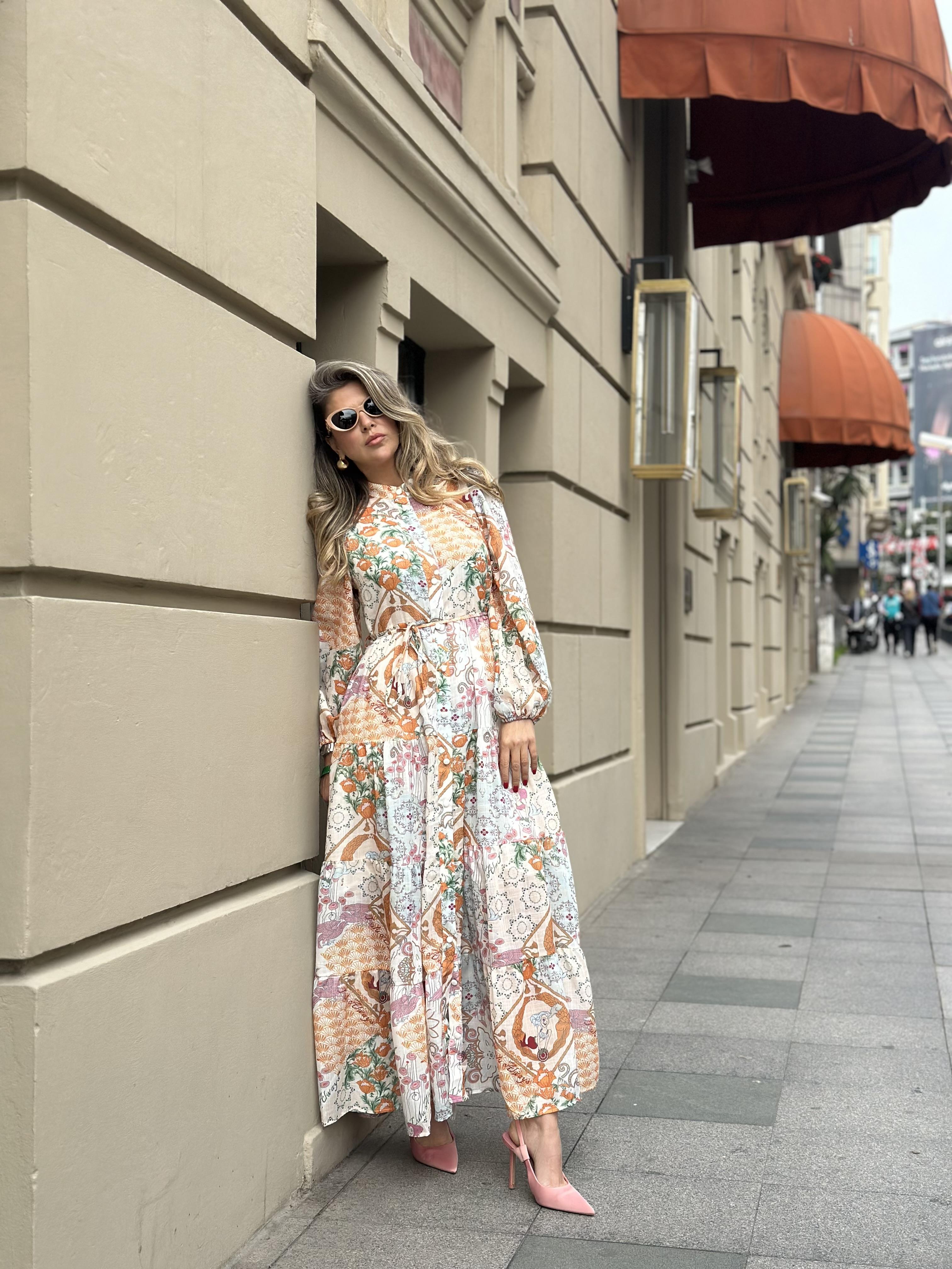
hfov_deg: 30.3
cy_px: 634
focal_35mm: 48
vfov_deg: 39.7
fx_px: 1760
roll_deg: -0.6
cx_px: 476
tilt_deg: +0.8
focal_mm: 6.86
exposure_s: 1/2532
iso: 100
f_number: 1.78
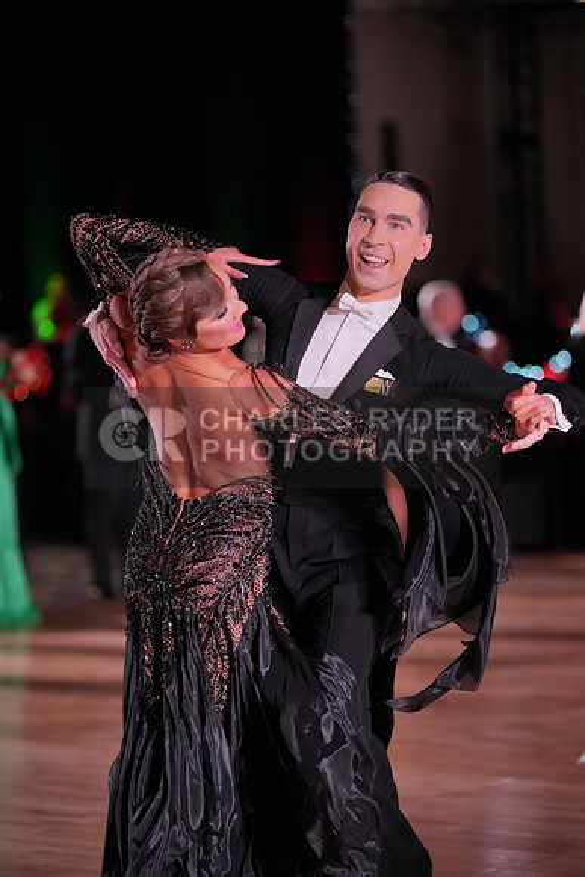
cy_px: 438
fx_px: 3654
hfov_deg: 9.2
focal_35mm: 150
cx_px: 292
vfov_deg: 13.7
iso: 1600
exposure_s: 1/800
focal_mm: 150
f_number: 2.8
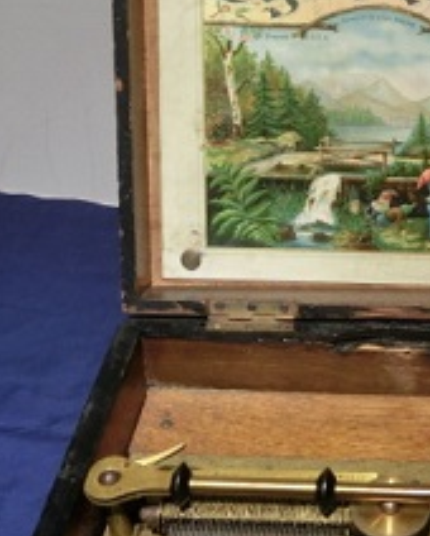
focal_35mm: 68
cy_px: 212
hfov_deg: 21.7
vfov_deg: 27.8
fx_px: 1080
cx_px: 425
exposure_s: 1/125
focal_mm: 5.93
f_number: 3.7
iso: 320
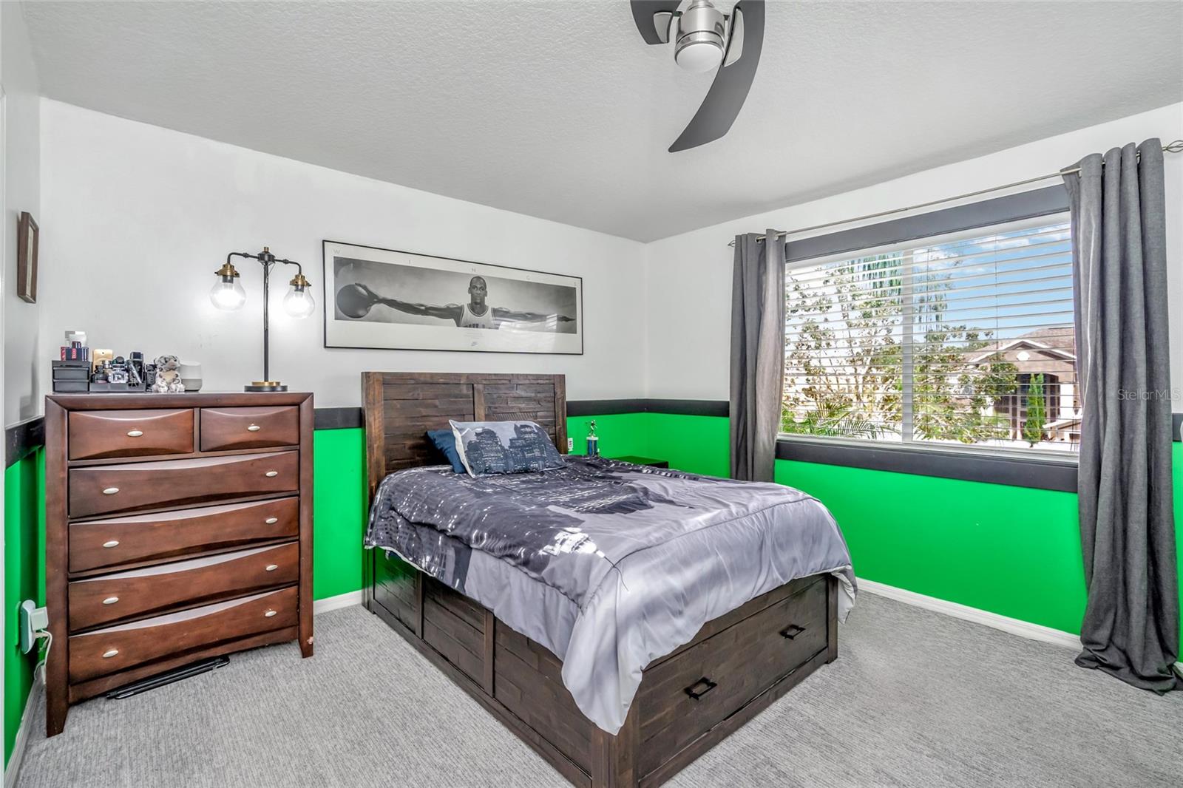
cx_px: 592
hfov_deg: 96.7
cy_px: 394
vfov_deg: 73.7
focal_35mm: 16
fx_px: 526
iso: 400
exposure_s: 1/60
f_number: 6.7
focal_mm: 16
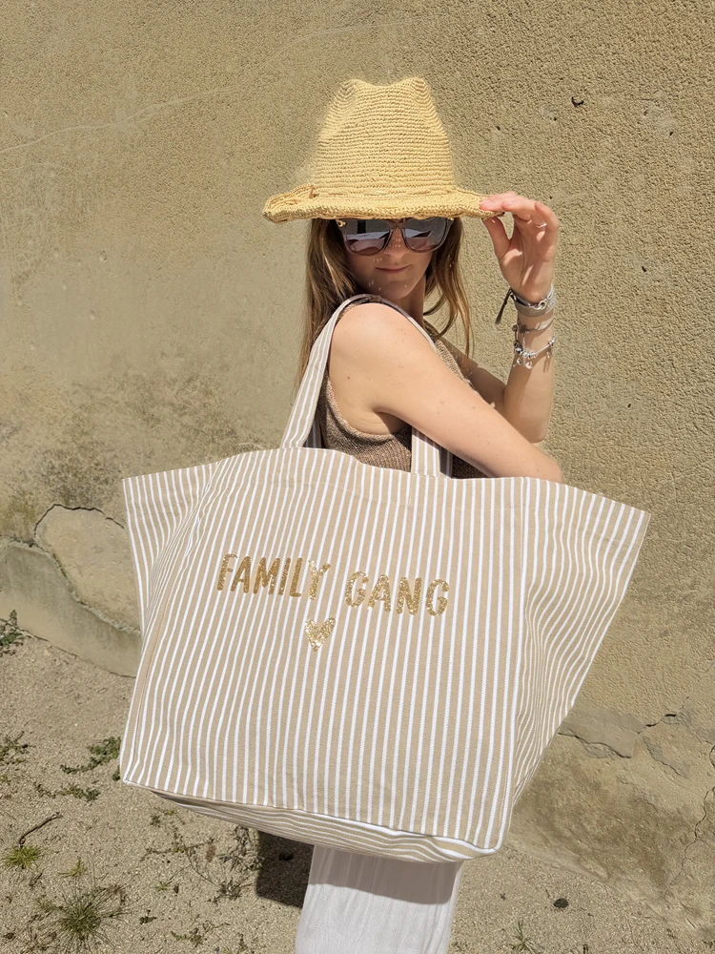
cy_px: 477
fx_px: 661
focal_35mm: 24
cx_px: 358
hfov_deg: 56.8
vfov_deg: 71.6
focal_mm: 6.76
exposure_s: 1/11905
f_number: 1.78
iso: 80
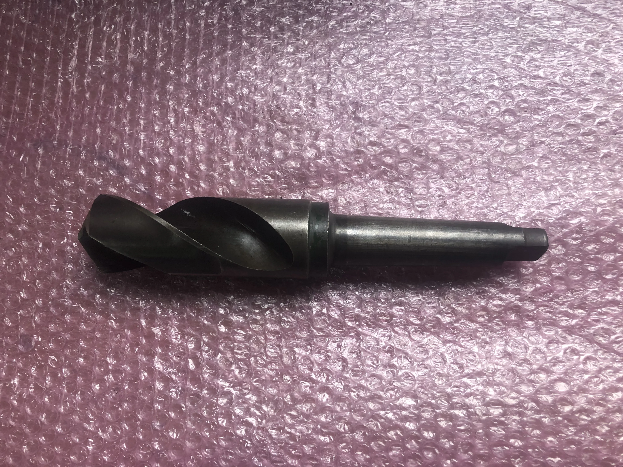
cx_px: 312
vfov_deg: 49.7
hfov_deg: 63.4
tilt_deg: -79.3
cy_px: 234
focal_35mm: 28
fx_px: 504
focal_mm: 3.99
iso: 32
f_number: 1.8
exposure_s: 1/40
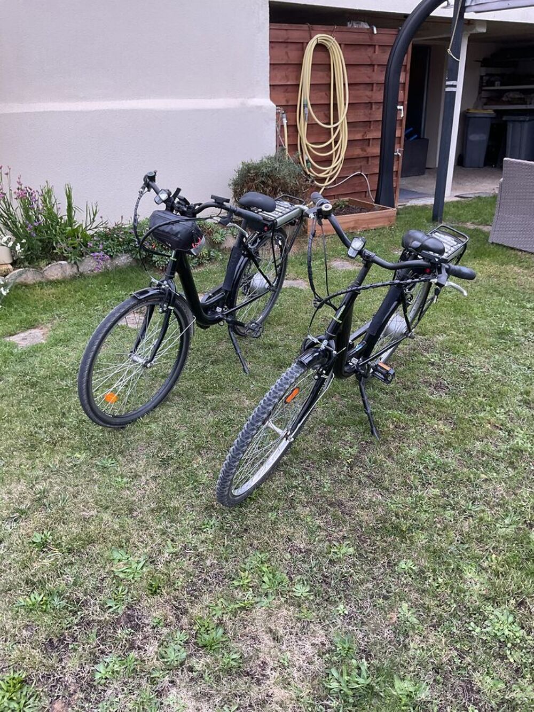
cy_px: 356
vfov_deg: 61.7
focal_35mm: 29
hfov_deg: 48.2
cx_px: 267
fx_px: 596
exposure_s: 1/120
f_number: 1.8
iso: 50
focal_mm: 3
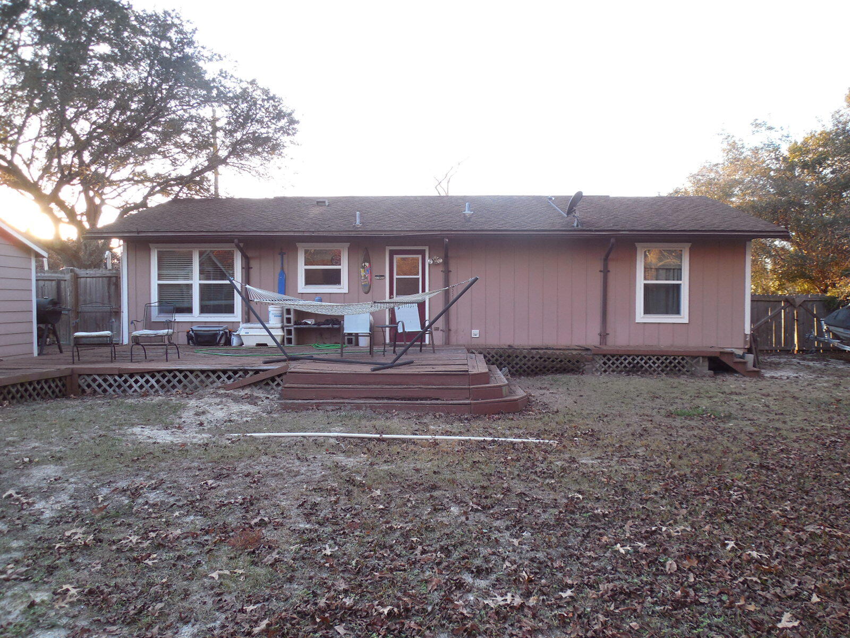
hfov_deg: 69.4
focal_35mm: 25
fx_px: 614
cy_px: 319
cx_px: 425
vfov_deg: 54.9
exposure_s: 1/50
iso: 125
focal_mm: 4.5
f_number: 3.3
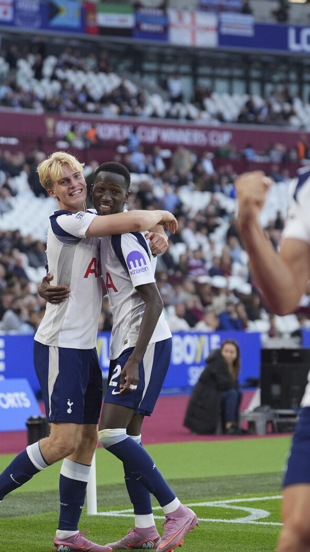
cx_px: 114
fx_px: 2469
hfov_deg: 7.2
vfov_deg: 12.7
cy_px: 275
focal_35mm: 169
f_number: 2.8
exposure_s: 1/1250
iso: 800
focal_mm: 107
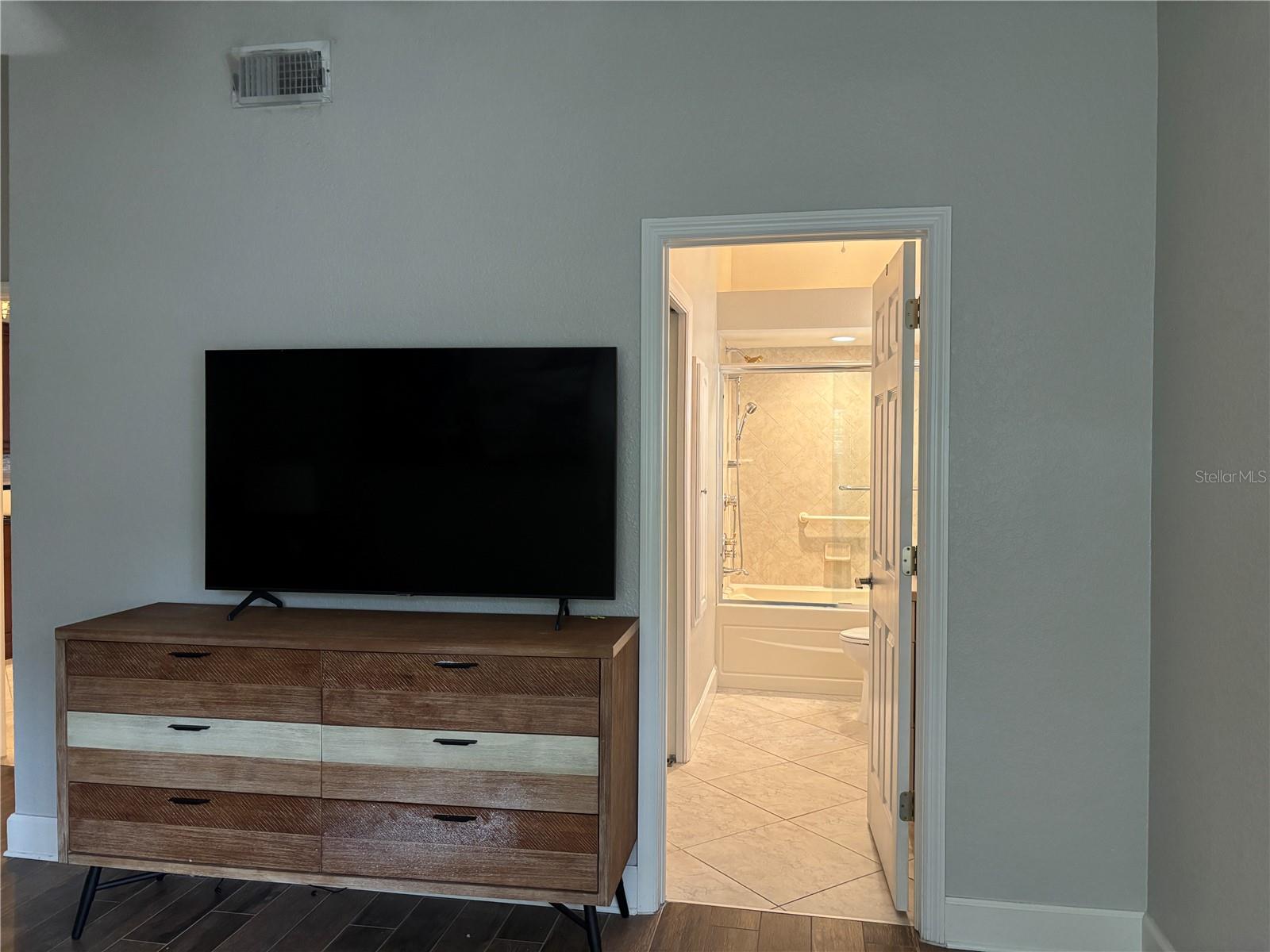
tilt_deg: -0.7
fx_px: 954
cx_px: 635
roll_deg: -0.2
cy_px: 476
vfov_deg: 53.1
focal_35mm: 26
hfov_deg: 67.3
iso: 320
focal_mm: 5.96
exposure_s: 1/60
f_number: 1.6
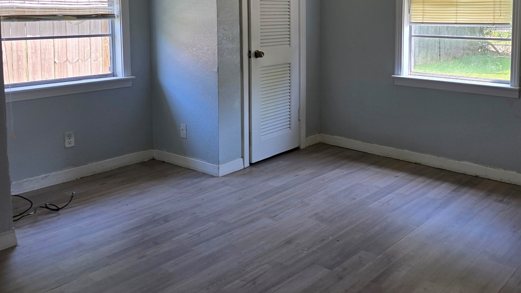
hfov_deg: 53.2
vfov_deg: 31.1
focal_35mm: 37
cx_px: 337
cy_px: 51
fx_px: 511
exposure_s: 1/180
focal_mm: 6.3
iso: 64
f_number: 1.7
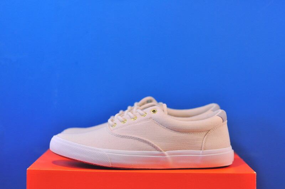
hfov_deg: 27.0
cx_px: 142
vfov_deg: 18.1
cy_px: 94
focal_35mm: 75
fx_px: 593
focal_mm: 50
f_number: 2.5
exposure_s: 1/320
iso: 250
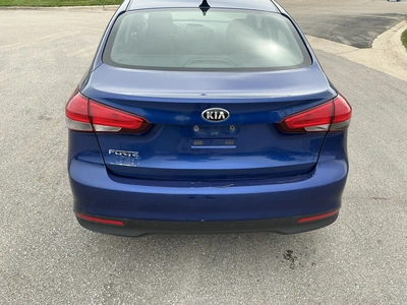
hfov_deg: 63.4
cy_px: 152
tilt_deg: -26.1
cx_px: 204
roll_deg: -0.9
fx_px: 329
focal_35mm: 28
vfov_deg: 49.7
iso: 25
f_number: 1.8
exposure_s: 1/674
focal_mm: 3
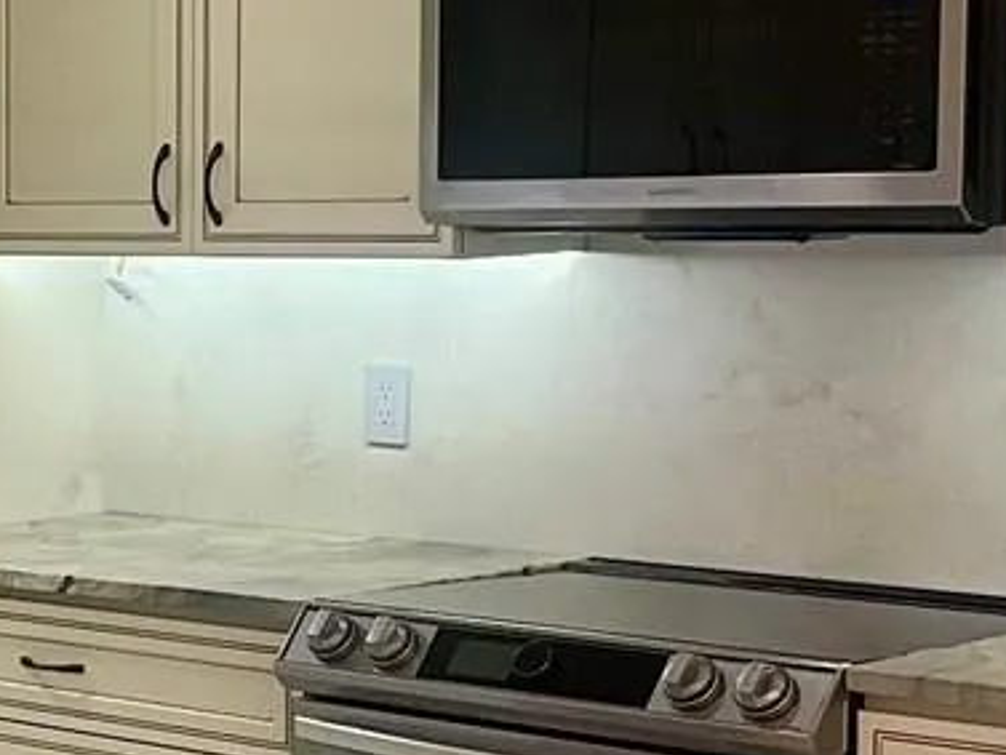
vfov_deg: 13.9
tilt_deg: -7.3
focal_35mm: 106
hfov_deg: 16.6
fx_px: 3082
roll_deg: +1.6
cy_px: 531
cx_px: -587
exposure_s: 1/60
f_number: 1.6
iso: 80
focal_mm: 5.1
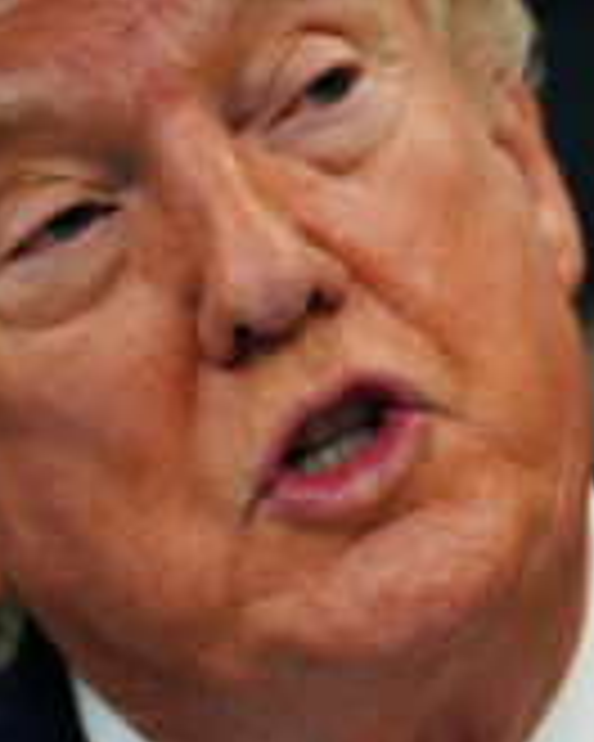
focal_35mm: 501
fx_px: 11010
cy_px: 510
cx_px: 536
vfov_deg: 3.9
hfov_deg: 3.1
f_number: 2
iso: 2000
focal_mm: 150
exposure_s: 1/500
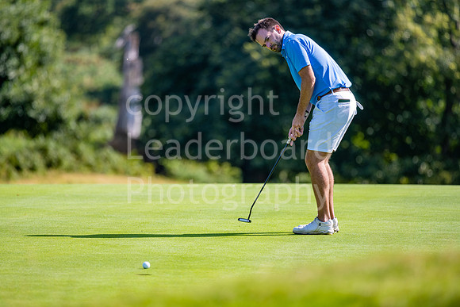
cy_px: 154
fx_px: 3834
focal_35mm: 300
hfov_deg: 6.9
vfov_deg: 4.6
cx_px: 230
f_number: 4
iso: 200
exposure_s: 1/1250
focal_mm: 300
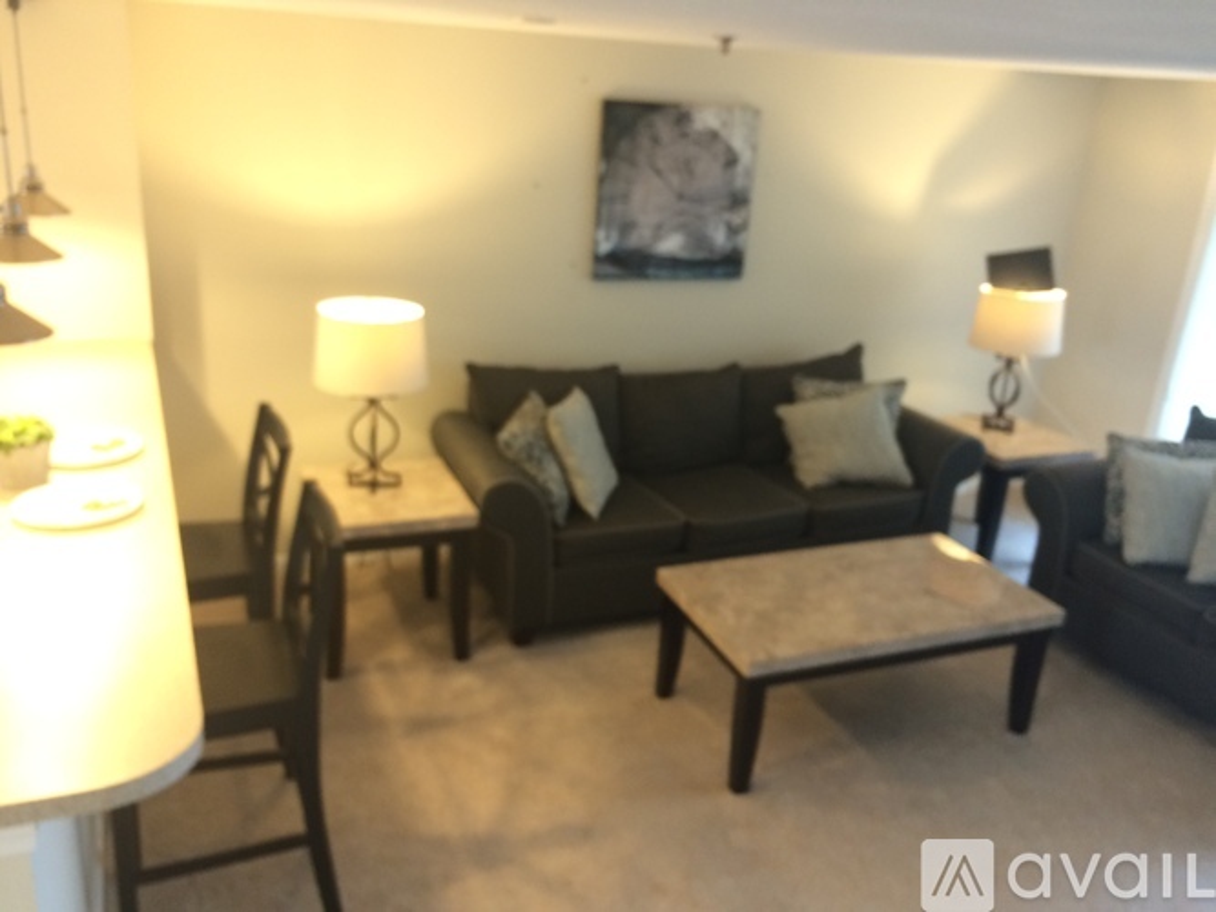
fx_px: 1019
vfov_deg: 48.2
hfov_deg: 61.7
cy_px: 456
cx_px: 608
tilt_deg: -20.9
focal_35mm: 29
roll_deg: -3.0
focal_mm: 4.15
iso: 160
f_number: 2.2
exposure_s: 1/30
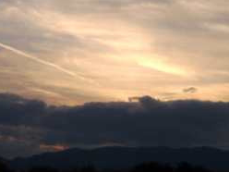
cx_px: 102
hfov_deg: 17.7
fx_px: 734
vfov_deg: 13.2
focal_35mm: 111
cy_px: 174
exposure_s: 1/250
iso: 160
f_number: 8
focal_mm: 25
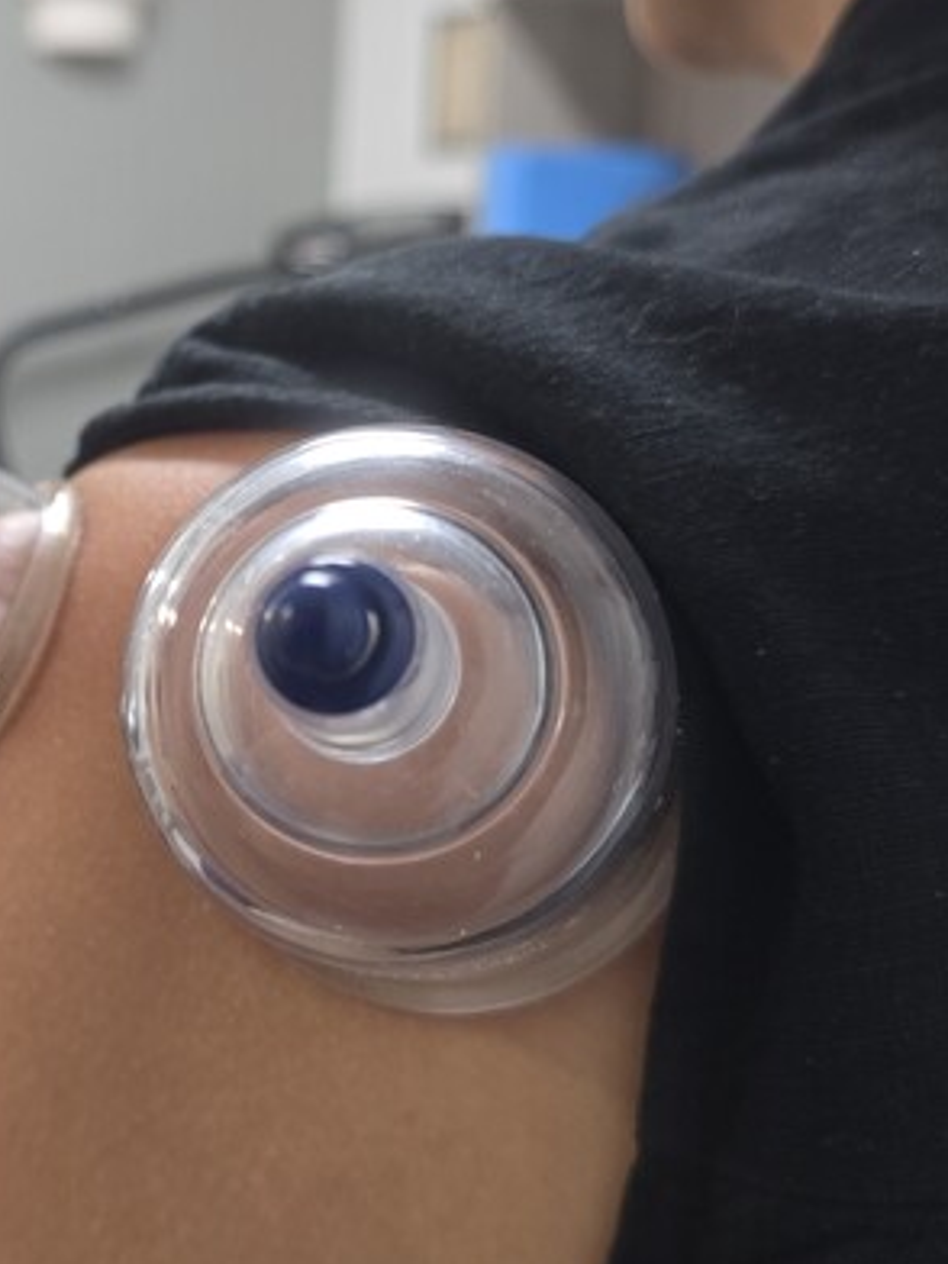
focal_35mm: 46
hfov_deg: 30.0
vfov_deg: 41.2
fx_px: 1680
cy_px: 609
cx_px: 77
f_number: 1.7
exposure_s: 1/120
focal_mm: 6.3
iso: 400
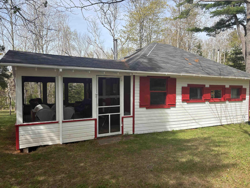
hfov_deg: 67.3
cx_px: 125
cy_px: 94
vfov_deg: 53.1
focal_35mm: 26
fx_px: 188
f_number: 1.6
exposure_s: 1/1706
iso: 50
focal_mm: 5.96
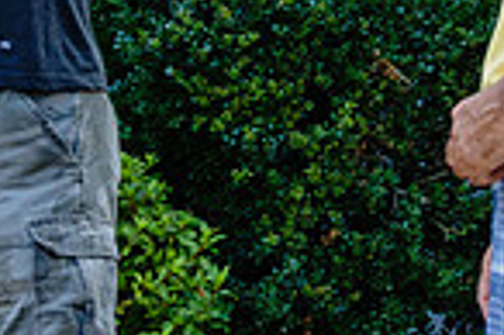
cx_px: -170
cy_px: -107
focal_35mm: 325
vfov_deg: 4.2
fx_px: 4545
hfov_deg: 6.3
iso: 640
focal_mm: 28.07
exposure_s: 1/125
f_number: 4.5
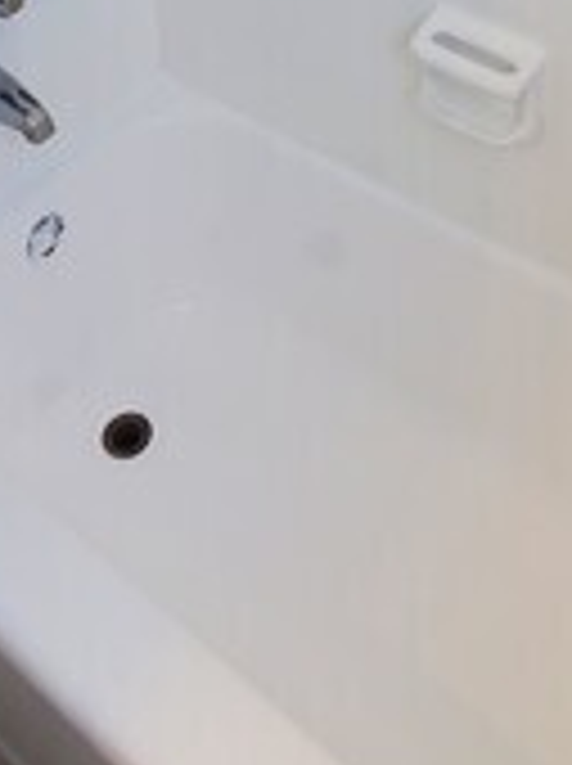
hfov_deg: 28.3
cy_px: -344
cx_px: 374
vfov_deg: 27.6
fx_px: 1126
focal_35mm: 51
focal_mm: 1.8
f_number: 2.2
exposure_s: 1/60
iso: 64
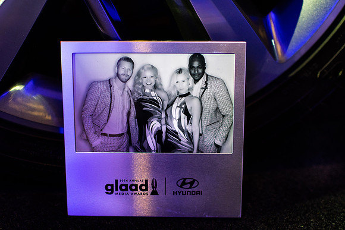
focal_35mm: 52
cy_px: 115
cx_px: 172
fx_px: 503
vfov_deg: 25.8
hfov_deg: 37.8
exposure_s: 1/200
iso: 500
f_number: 2
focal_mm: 35
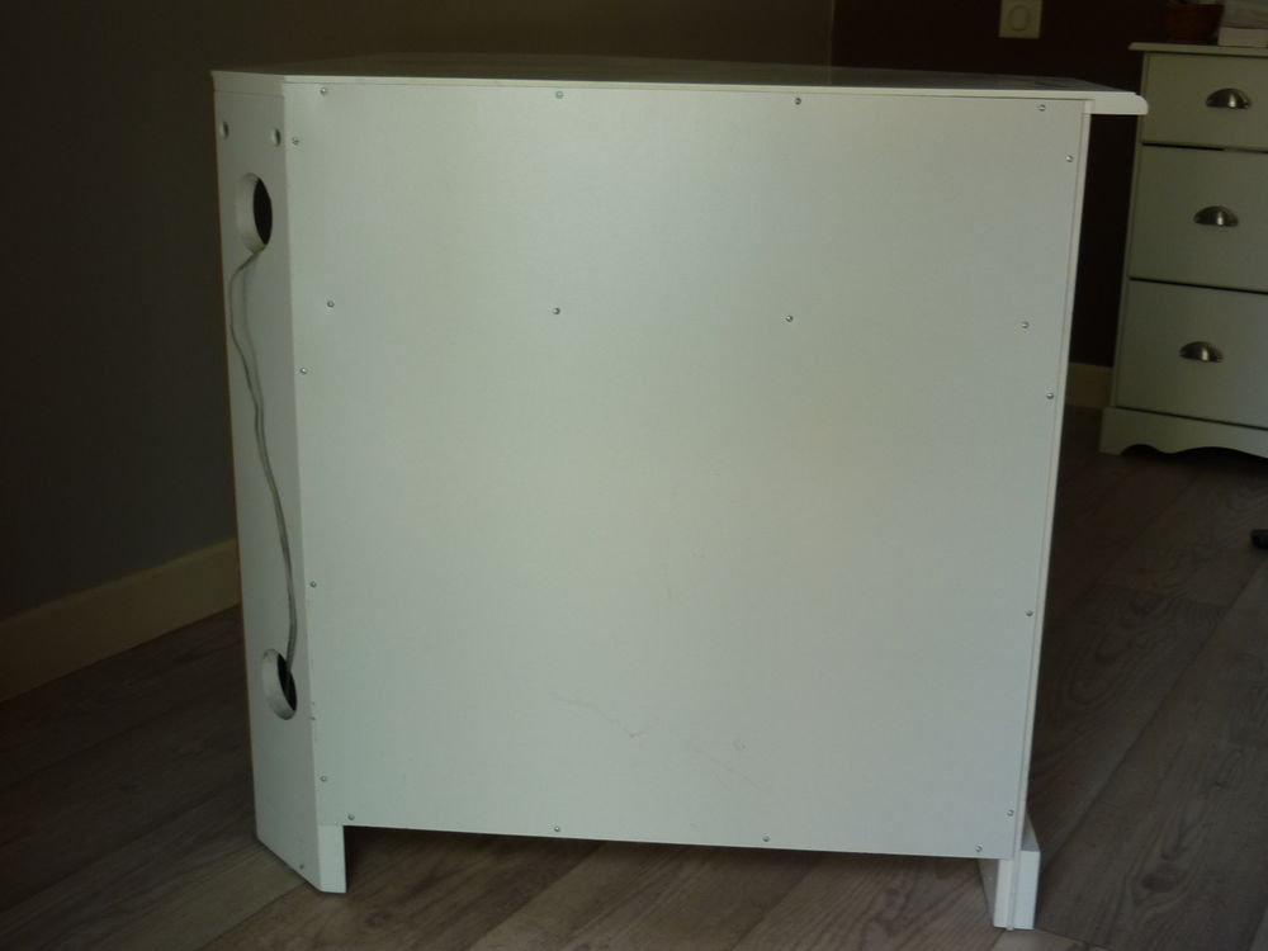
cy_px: 476
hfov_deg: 45.8
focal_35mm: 41
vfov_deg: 35.1
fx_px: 1502
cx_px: 634
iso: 80
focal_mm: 5.5
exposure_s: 1/50
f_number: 2.8
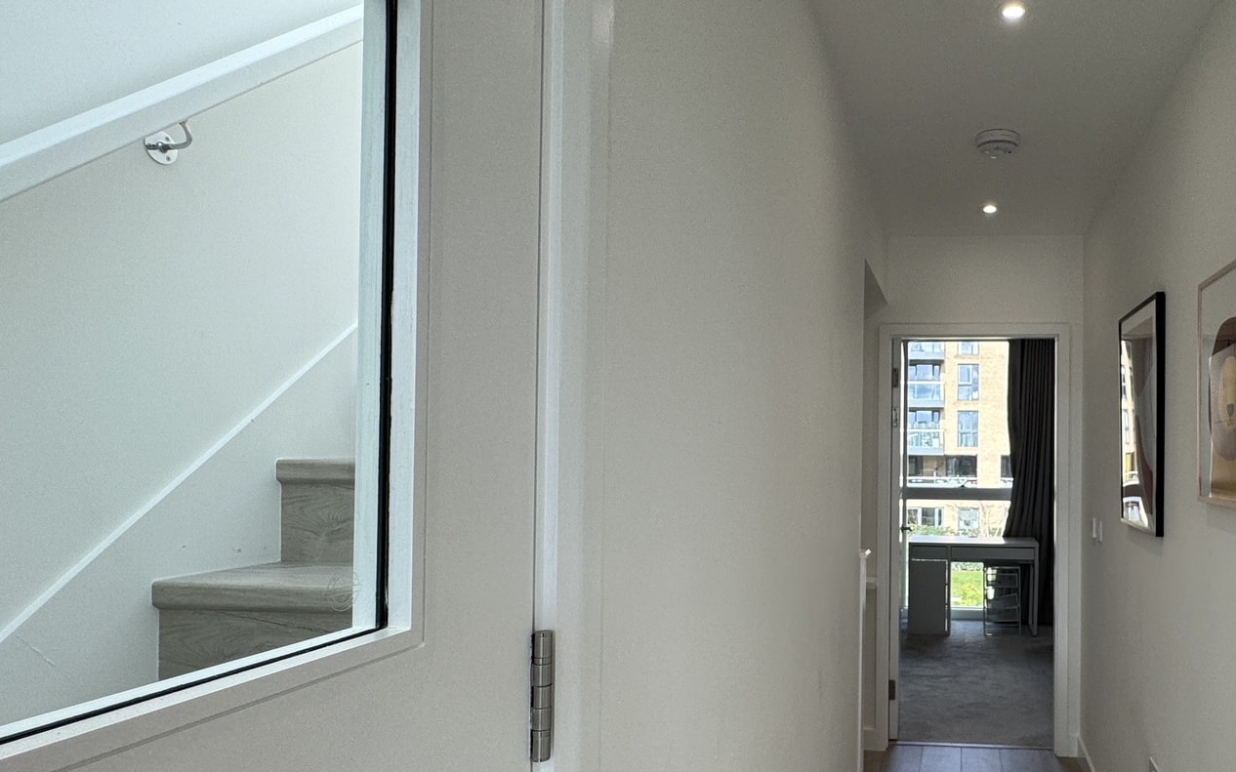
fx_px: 808
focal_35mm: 24
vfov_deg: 50.8
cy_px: 449
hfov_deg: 70.5
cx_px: 905
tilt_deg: +0.9
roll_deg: -0.6
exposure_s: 1/171
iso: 40
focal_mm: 2.22
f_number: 2.2
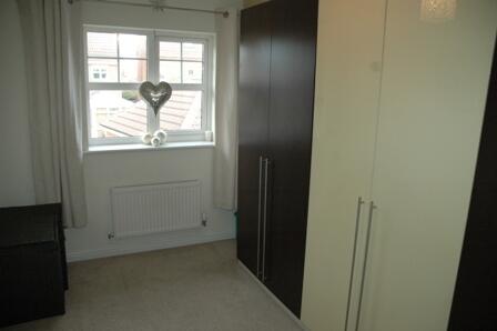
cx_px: 248
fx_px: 372
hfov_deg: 67.4
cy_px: 166
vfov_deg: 47.9
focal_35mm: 27
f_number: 4
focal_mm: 18
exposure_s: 1/200
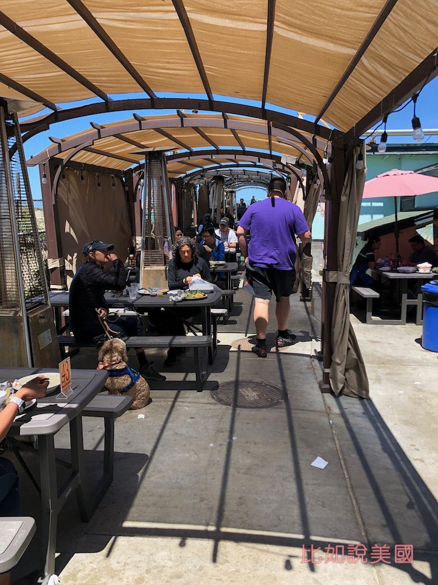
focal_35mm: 28
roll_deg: -0.3
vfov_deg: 63.4
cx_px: 219
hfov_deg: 49.7
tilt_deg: -7.3
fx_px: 472
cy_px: 292
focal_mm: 3.99
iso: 20
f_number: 1.8
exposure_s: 1/578
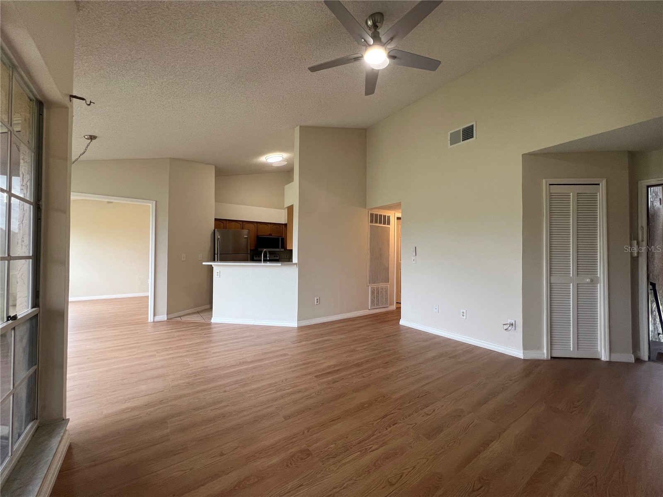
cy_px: 248
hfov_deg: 106.2
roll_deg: -0.2
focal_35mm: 13
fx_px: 249
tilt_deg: +0.3
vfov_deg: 89.9
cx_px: 332
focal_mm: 1.57
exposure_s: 1/100
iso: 160
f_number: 1.8
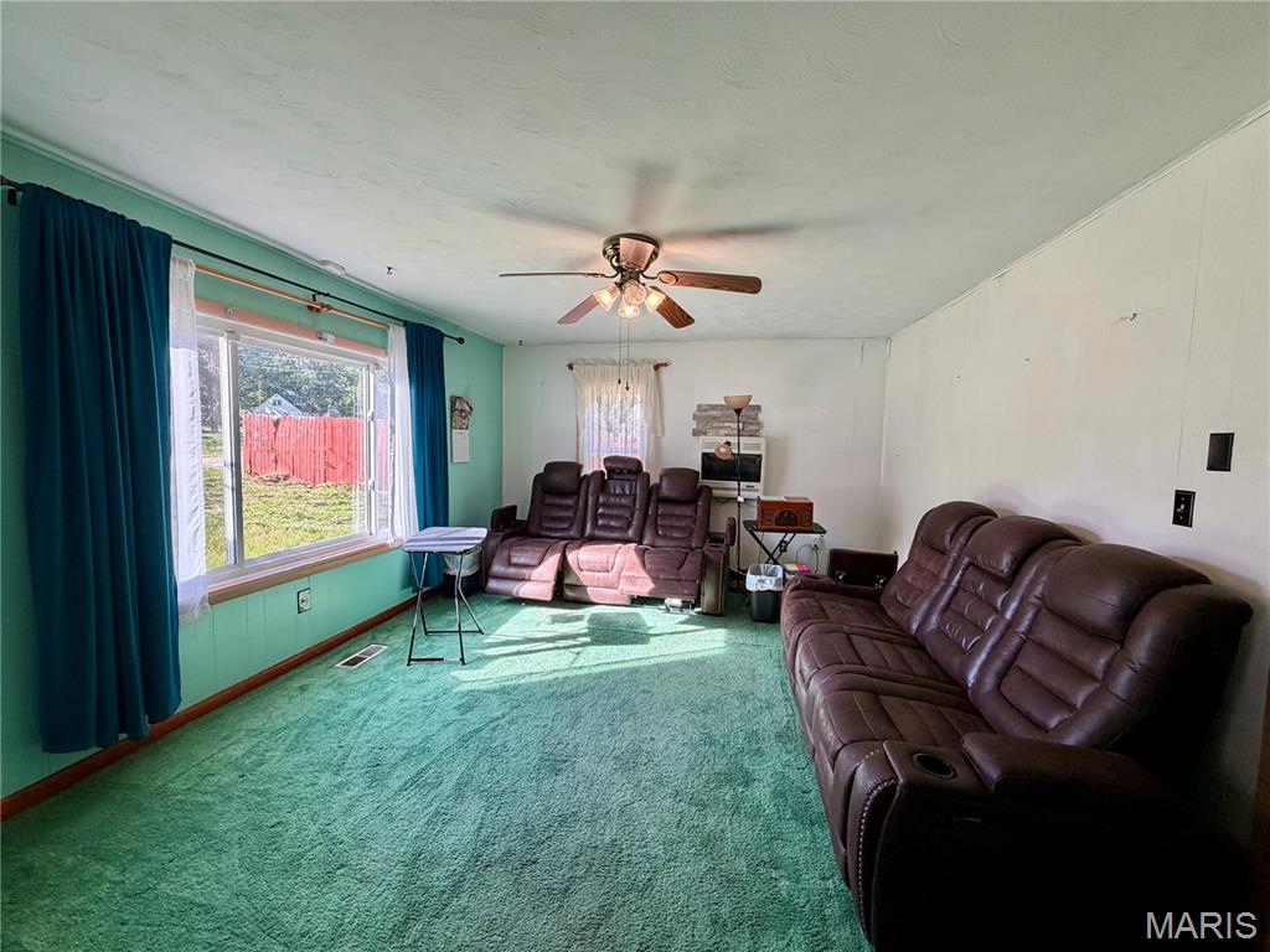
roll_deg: -0.5
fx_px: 514
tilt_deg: -3.3
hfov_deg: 102.1
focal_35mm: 14
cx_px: 635
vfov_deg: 85.7
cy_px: 476
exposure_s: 1/121
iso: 160
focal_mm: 2.22
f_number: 2.2
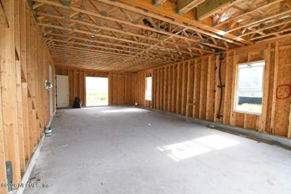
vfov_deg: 73.7
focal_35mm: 16
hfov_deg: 96.7
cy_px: 97
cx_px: 146
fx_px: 129
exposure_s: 1/125
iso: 800
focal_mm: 11
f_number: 8
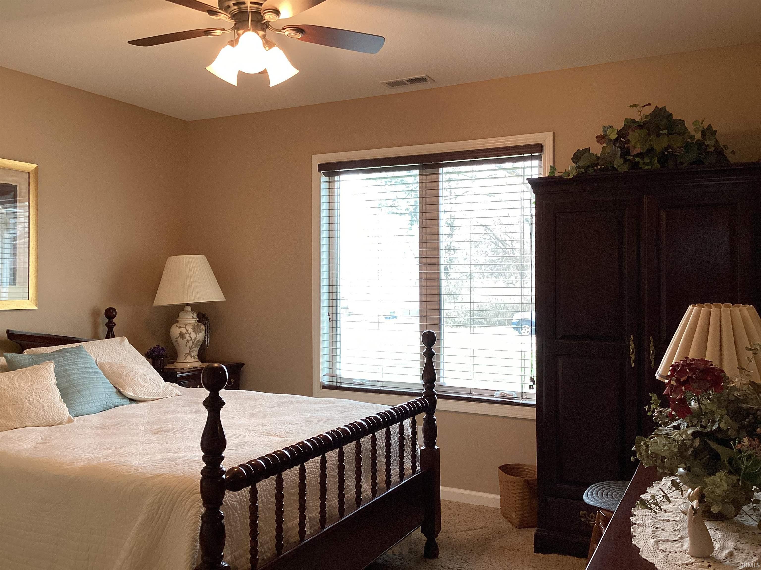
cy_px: 285
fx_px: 682
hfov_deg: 58.4
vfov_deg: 45.4
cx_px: 380
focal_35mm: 31
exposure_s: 1/60
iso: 80
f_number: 2.4
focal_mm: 3.3
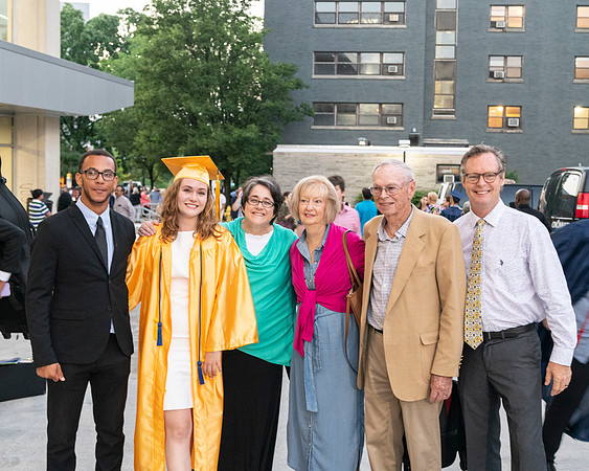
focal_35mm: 52
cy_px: 201
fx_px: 900
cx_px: 299
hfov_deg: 36.2
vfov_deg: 29.3
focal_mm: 40
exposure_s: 1/50
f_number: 4
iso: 2000
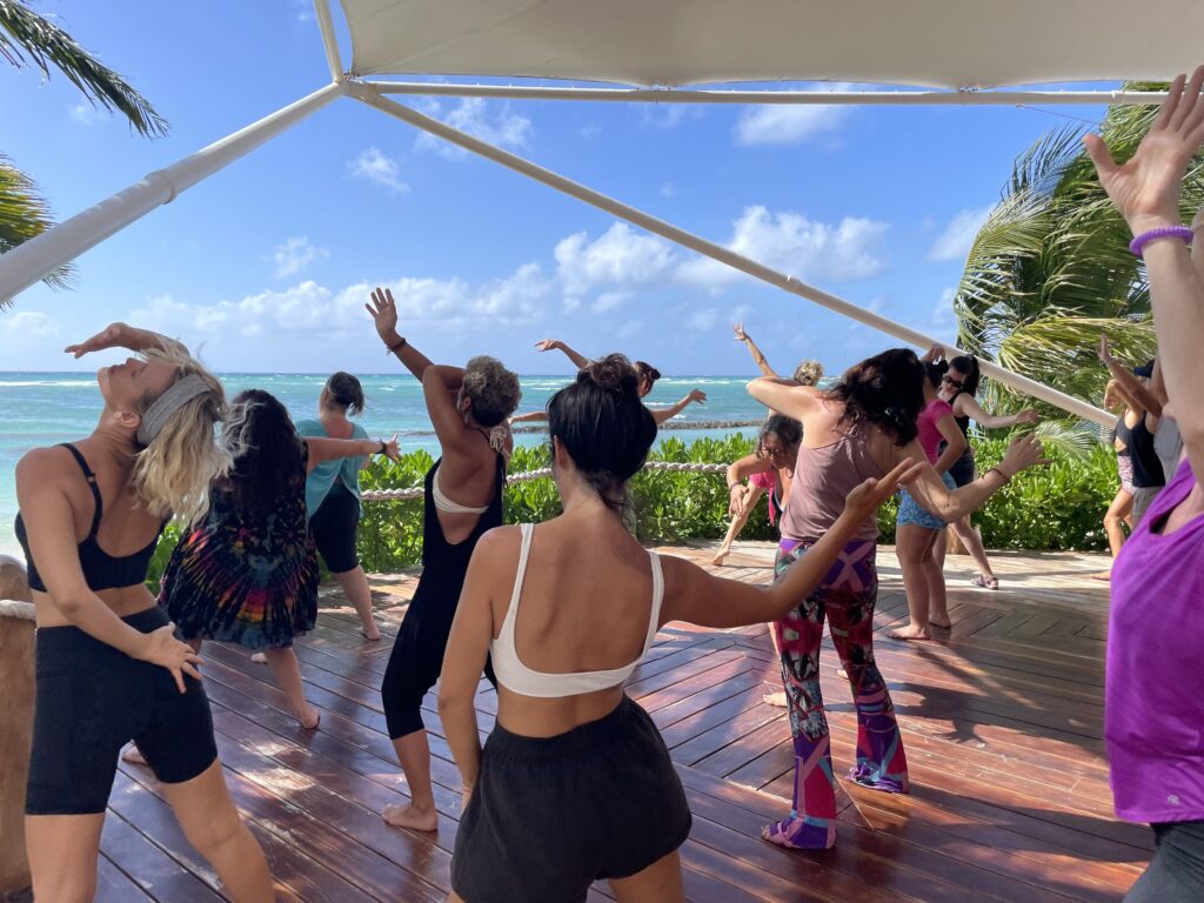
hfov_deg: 67.3
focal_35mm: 26
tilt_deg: -4.0
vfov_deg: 53.1
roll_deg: -1.4
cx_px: 602
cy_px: 452
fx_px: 904
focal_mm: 4.2
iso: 32
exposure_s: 1/2398
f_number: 1.6
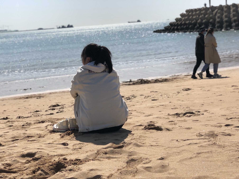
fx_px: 394
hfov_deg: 33.8
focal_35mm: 57
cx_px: 120
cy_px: 90
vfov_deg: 25.7
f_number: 2.8
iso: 20
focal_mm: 6.6
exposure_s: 1/1715
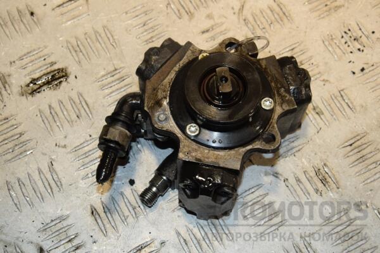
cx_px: 190
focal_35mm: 72
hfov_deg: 28.1
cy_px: 126
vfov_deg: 18.9
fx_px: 760
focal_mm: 48
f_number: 8
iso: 800
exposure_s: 1/200
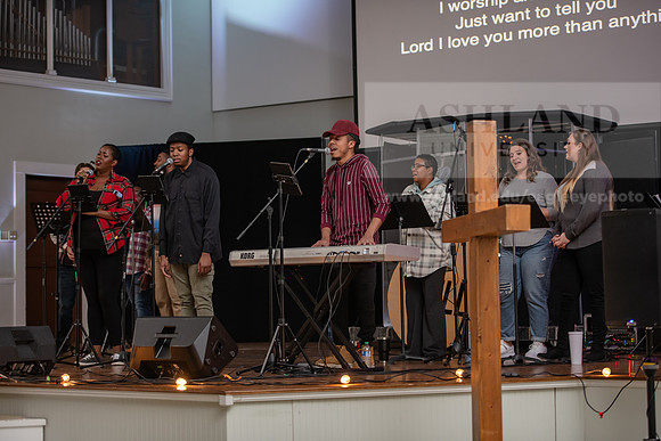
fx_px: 1561
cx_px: 330
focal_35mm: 85
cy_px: 220
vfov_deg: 16.1
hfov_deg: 23.9
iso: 800
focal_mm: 85
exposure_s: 1/40
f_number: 2.8
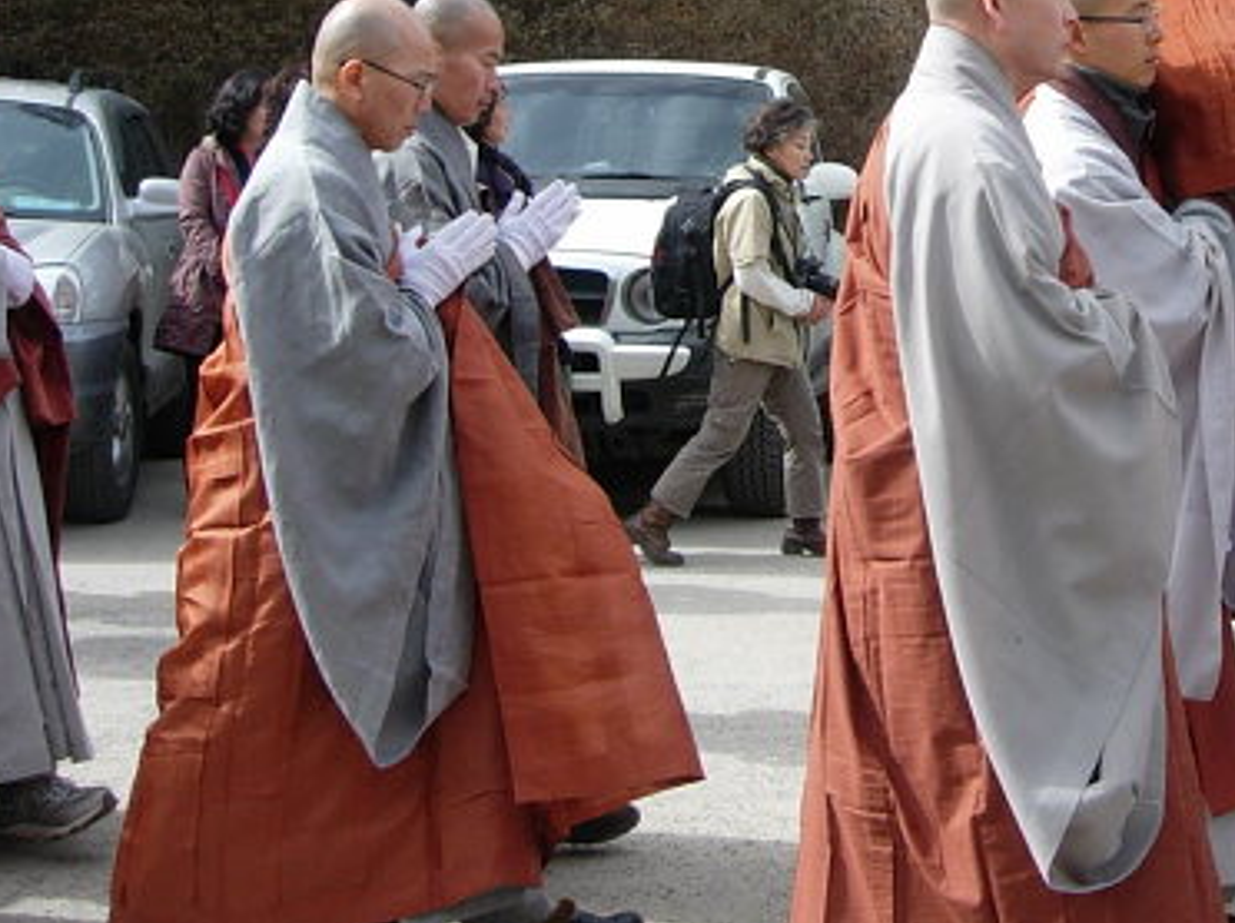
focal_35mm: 77
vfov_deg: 18.9
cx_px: 1107
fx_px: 2744
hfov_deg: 24.6
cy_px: 159
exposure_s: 1/790
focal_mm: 7.8
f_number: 2.8
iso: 64
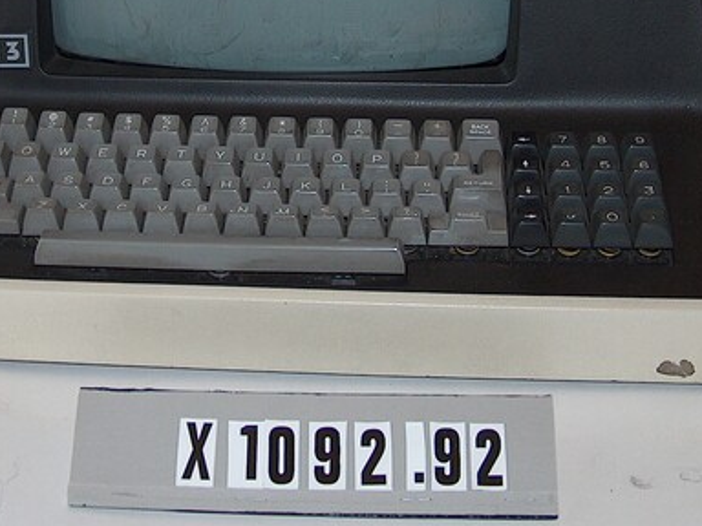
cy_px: 112
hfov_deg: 25.3
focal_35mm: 77
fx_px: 1562
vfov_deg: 19.0
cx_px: 272
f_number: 2.8
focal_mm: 7.6
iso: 100
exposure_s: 1/60
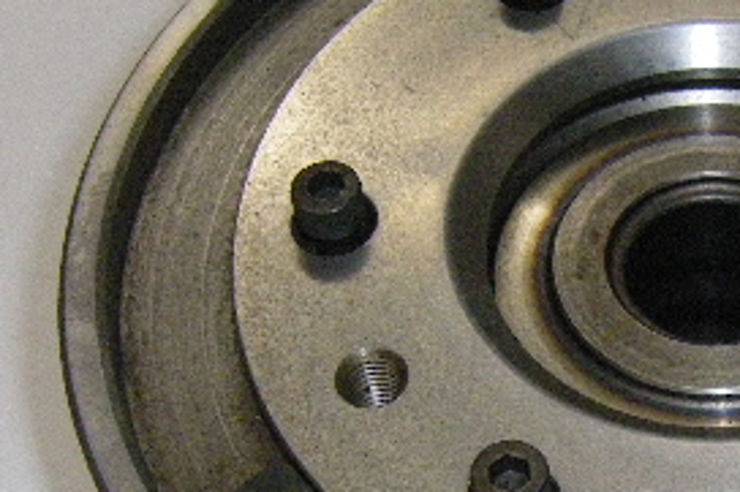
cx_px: 721
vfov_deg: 14.6
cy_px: 405
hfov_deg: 21.2
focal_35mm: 93
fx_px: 1910
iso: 800
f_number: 7
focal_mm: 6.3
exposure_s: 1/50
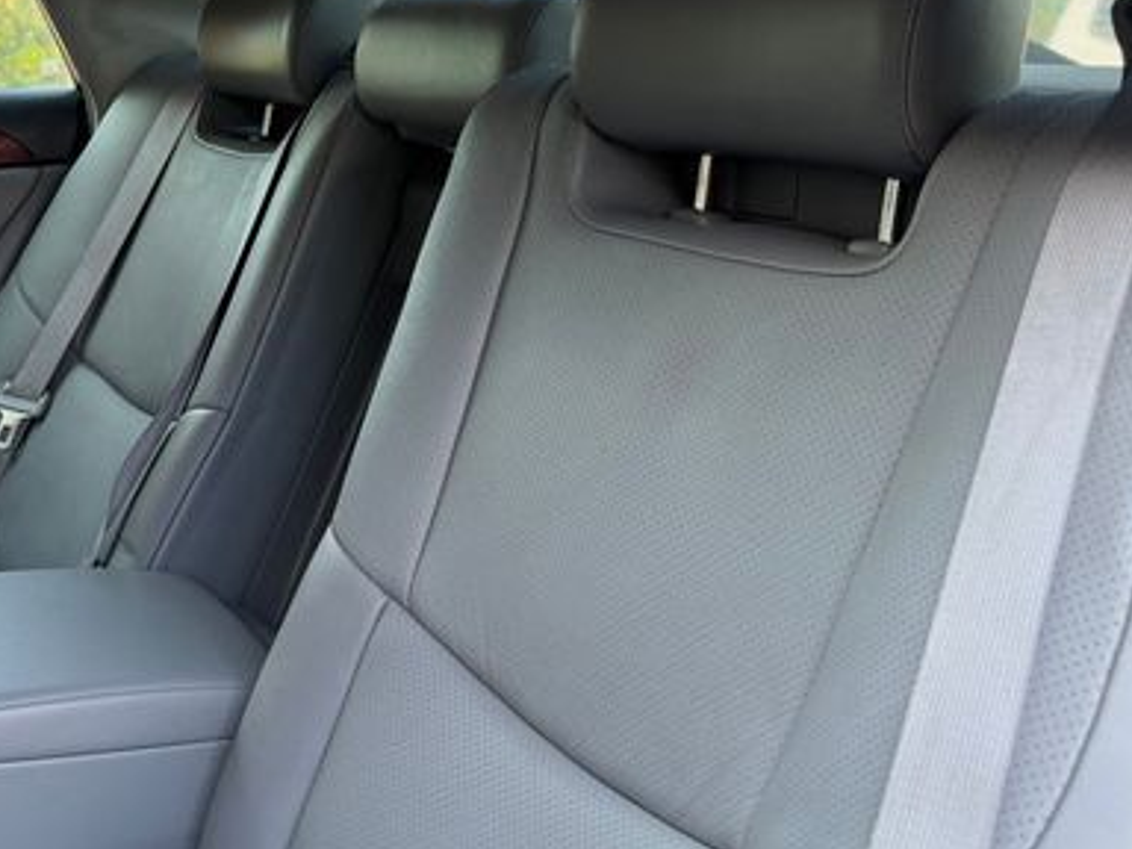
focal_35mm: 40
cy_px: 245
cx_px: 360
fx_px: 1308
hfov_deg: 45.9
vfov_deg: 35.4
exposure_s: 1/204
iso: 125
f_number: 1.78
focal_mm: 6.76
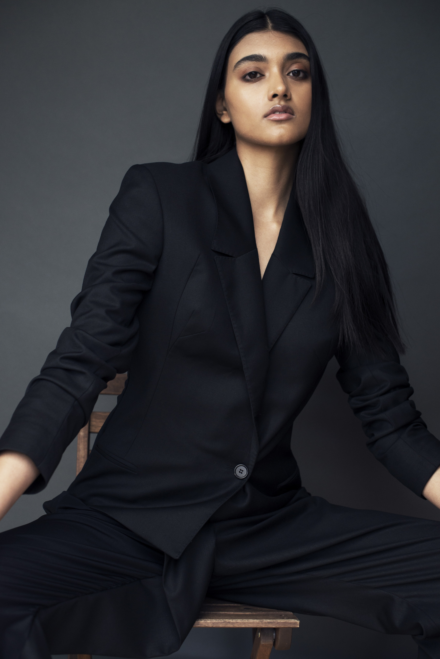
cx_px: 220
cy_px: 330
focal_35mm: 50
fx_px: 916
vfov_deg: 39.6
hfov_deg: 27.0
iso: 1000
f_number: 3.5
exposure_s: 1/250
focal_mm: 50
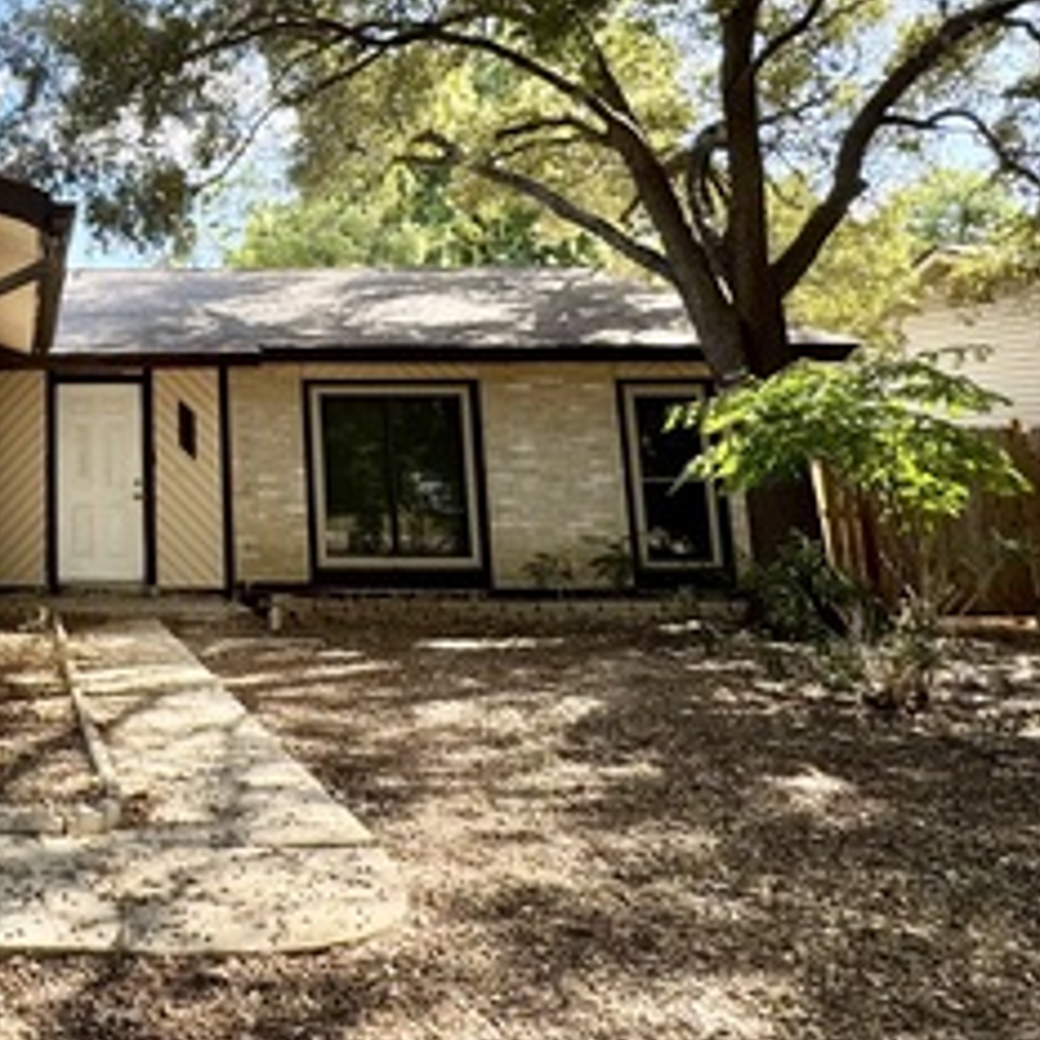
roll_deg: -0.6
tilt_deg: +9.9
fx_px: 1156
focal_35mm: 34
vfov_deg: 46.9
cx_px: -31
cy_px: 277
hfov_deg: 41.3
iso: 40
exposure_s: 1/311
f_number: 2.2
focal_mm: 2.22
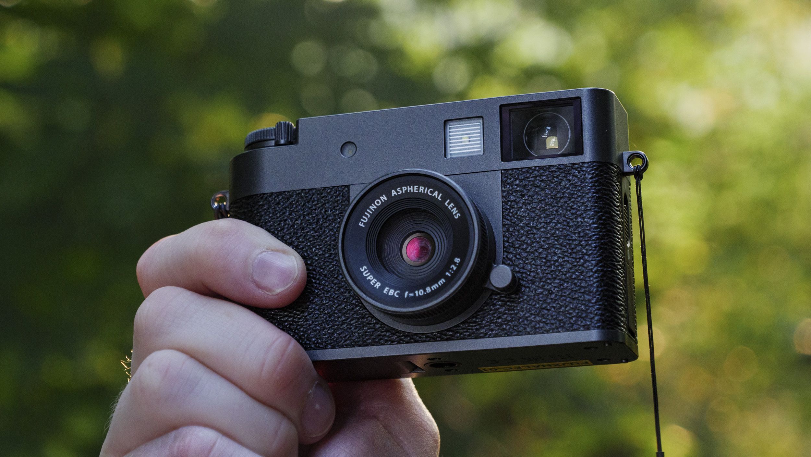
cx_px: 406
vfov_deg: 12.2
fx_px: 2132
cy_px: 197
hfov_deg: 21.5
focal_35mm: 99
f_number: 3.9
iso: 1250
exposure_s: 1/160
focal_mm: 42
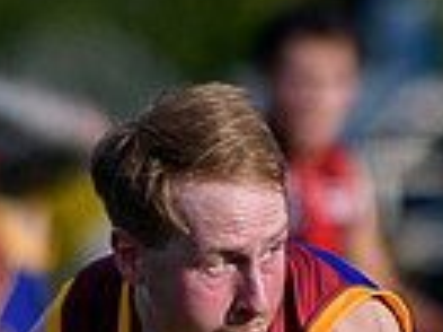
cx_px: -27
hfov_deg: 0.6
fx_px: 40390
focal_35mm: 3159
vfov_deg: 0.5
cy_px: 901
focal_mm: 200
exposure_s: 1/2500
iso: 160
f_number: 2.8
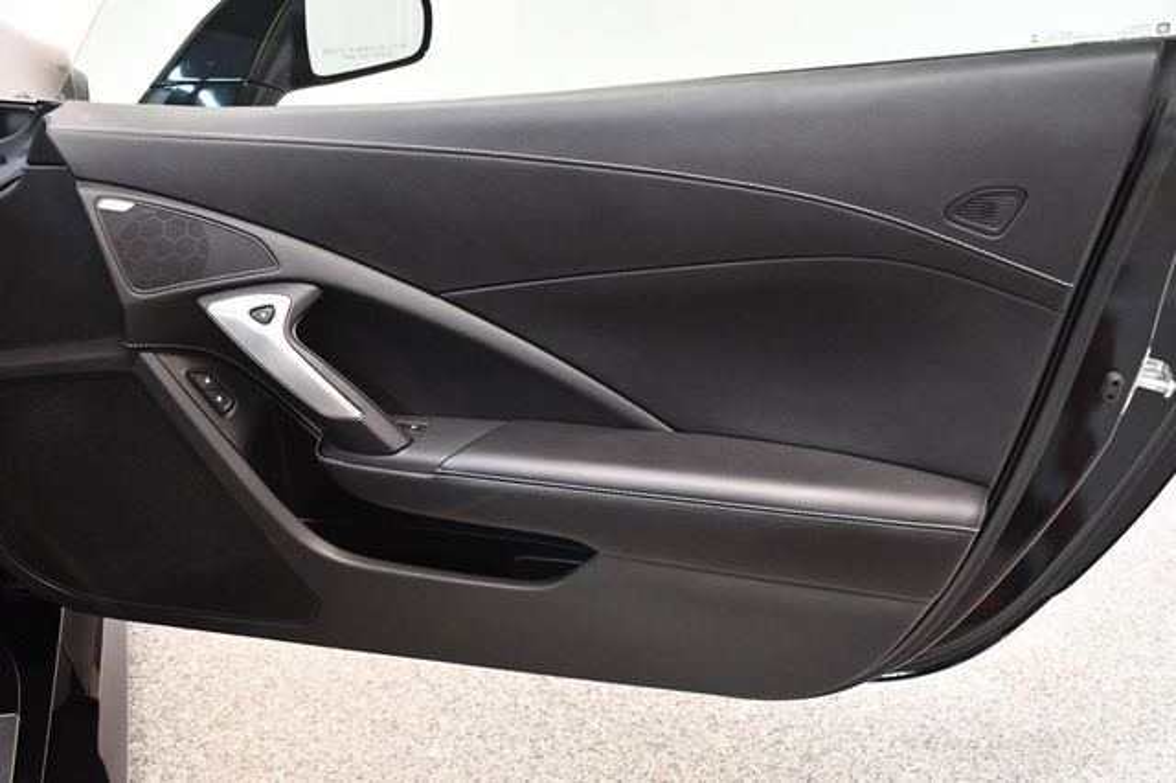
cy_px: 392
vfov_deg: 34.2
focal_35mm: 39
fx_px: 1273
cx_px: 588
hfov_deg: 49.6
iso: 4000
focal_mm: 26
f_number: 3.8
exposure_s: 1/60
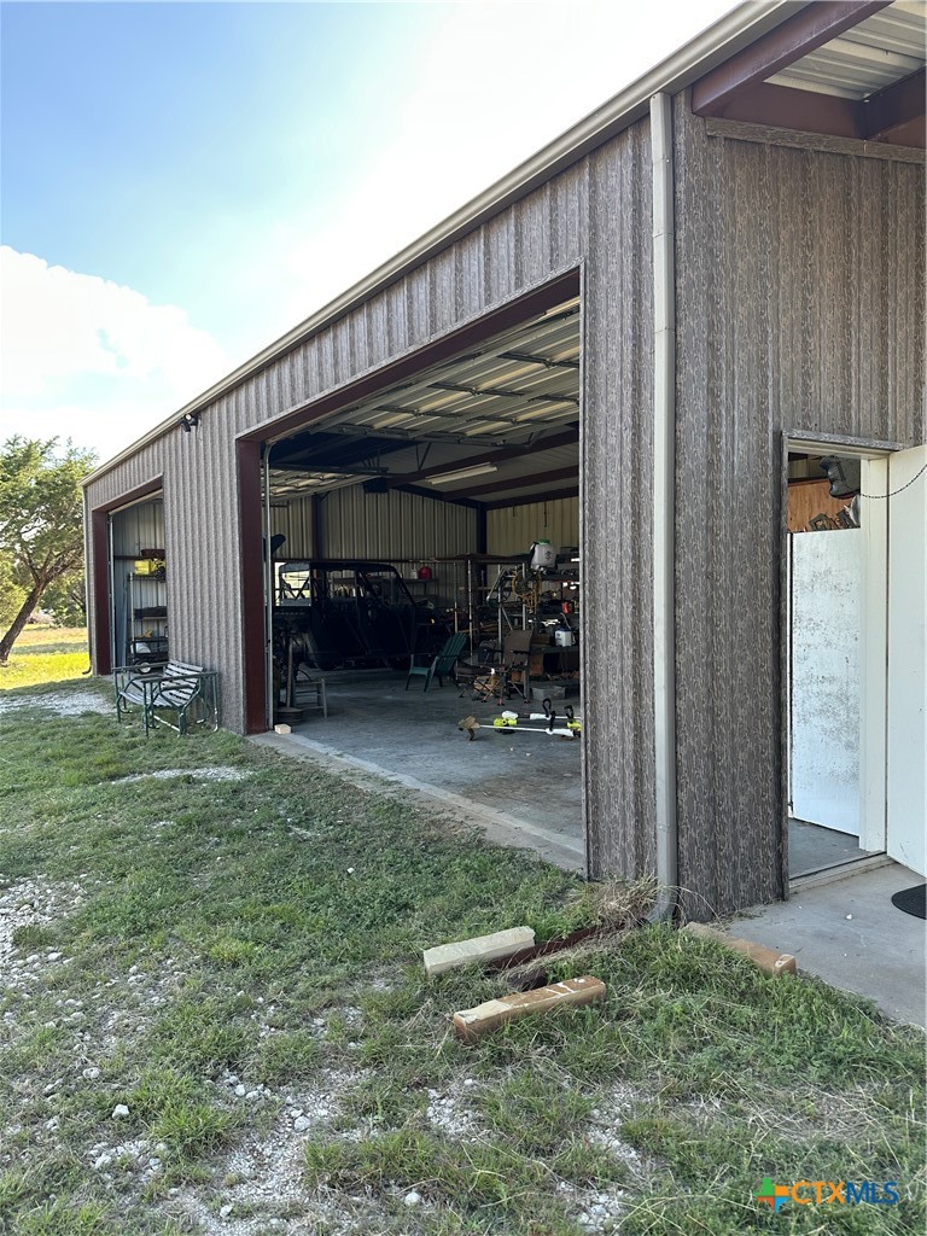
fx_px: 857
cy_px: 618
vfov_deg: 71.6
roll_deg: +1.1
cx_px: 464
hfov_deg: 56.8
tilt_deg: -0.3
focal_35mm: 24
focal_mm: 6.86
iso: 80
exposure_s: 1/570
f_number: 1.78
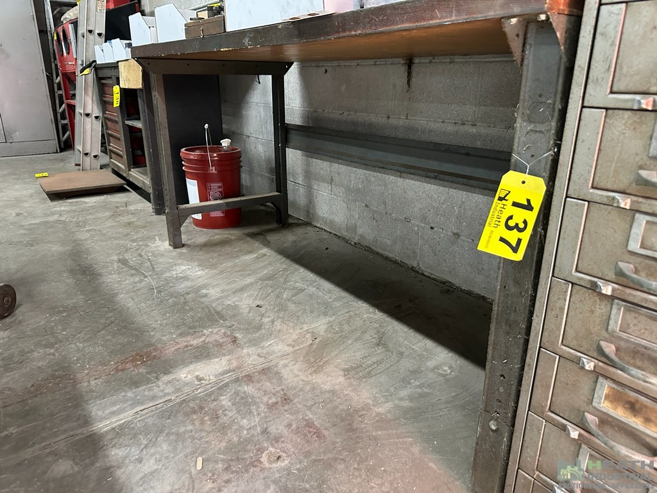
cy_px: 246
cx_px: 328
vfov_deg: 56.8
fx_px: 456
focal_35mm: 24
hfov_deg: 71.6
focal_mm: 6.86
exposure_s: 1/60
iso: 640
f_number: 1.78
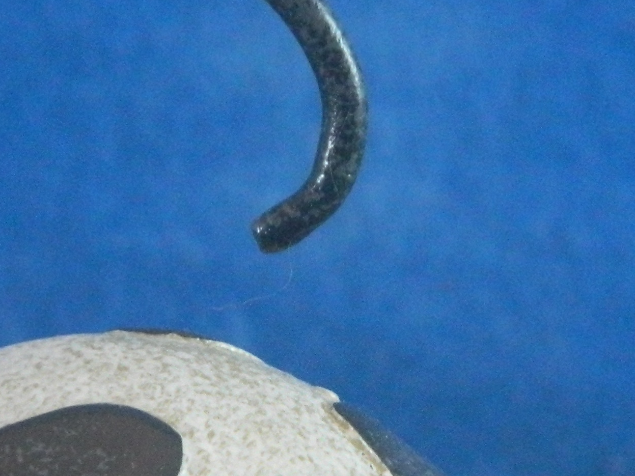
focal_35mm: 291
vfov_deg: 5.1
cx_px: 305
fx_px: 5338
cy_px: 449
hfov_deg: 6.8
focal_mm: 15.1
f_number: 4.2
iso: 400
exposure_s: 1/25
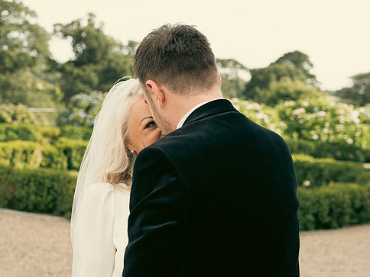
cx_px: 181
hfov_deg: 25.7
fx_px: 812
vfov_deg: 19.4
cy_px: 146
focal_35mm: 76
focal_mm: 44
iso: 125
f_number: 3.5
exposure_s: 1/400
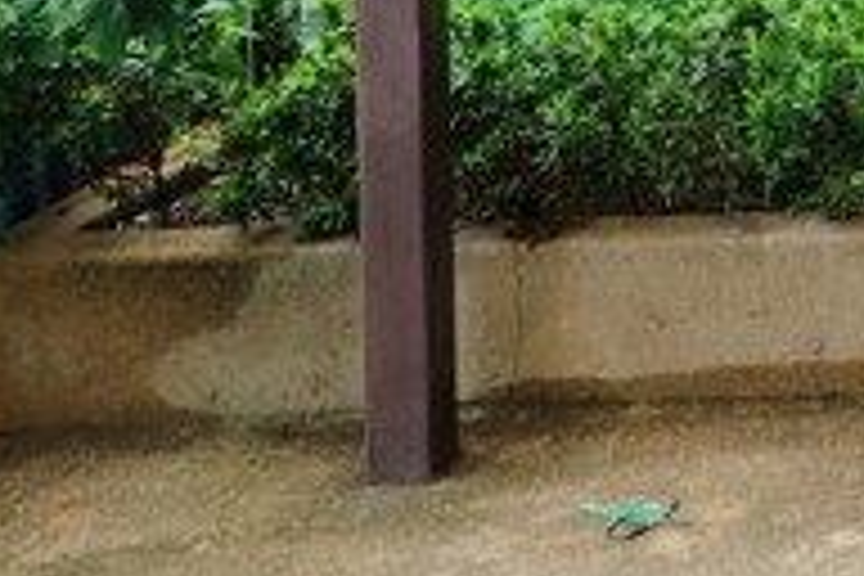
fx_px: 1800
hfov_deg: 22.8
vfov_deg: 16.6
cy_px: -279
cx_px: 1233
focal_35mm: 75
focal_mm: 16
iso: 200
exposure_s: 1/125
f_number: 4.5
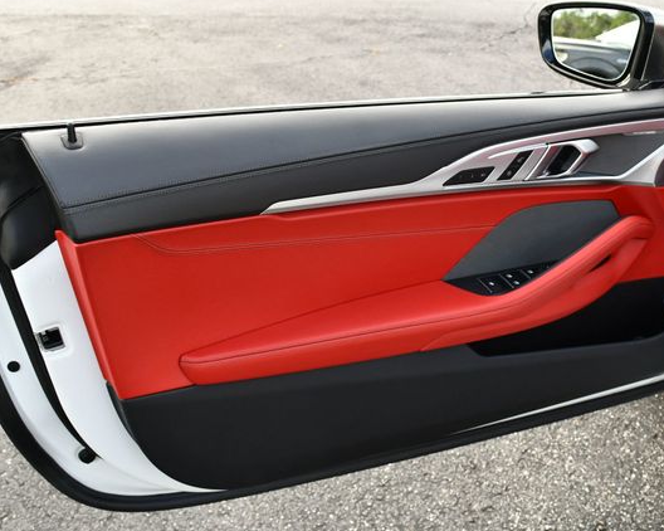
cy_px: 266
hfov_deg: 44.7
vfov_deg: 36.5
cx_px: 380
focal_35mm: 41
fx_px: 805
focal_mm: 18
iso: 400
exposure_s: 1/250
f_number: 4.5
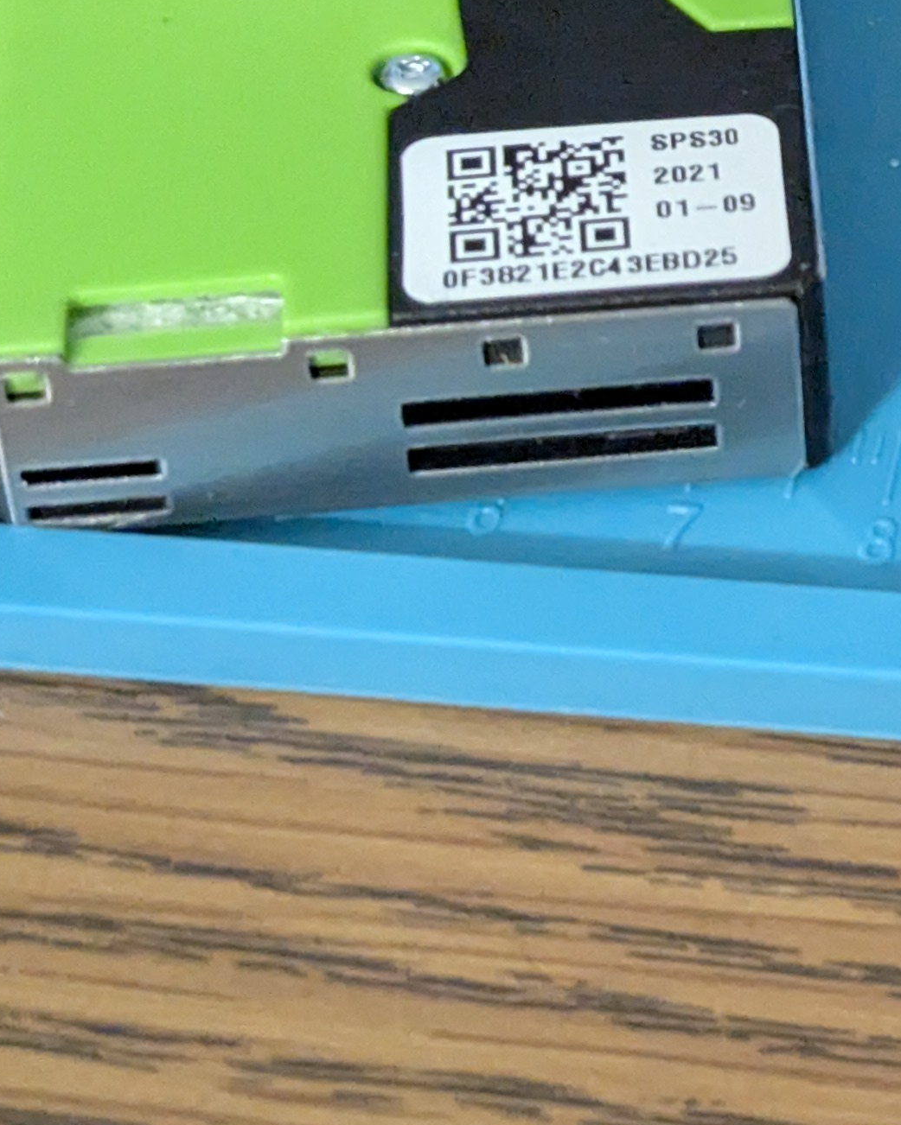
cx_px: 1364
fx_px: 4899
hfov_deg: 10.2
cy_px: 80
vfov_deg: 13.0
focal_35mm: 147
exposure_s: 1/67.9
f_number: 1.85
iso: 1931
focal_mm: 6.81
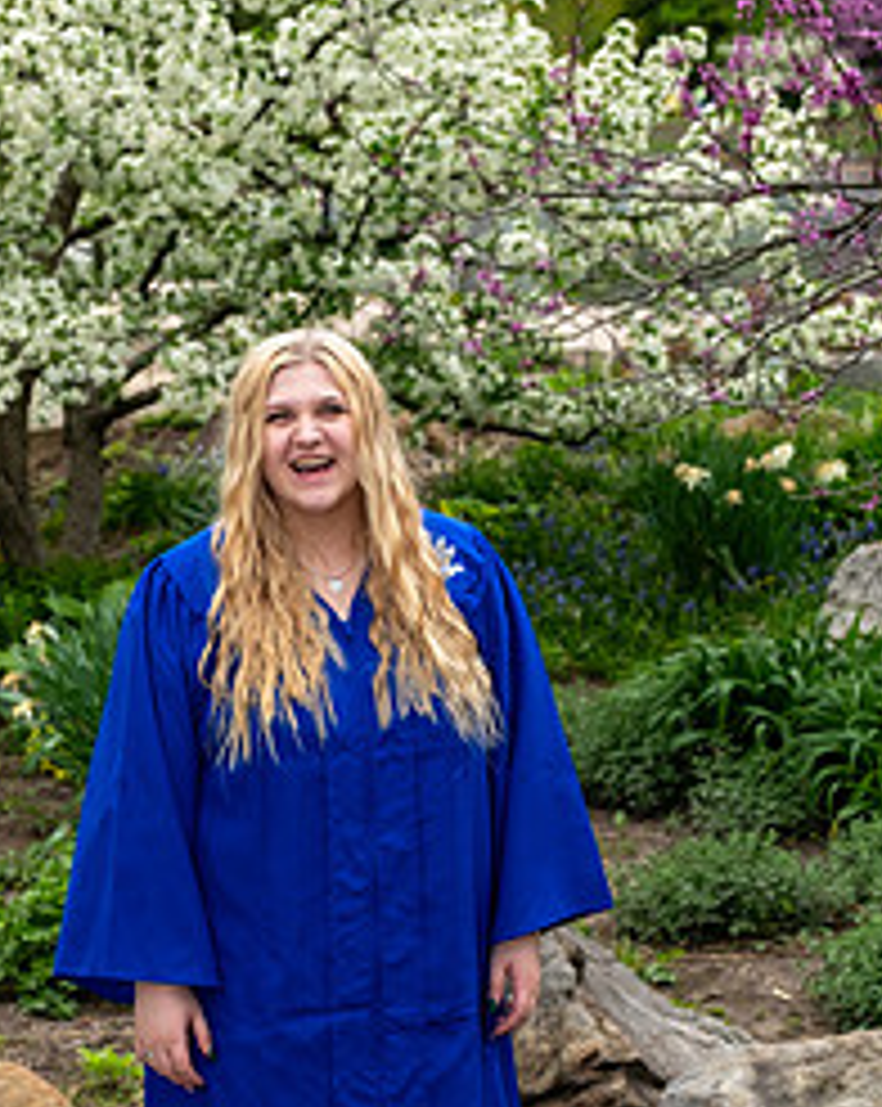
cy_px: 860
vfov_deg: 14.9
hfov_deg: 11.9
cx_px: 396
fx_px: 4220
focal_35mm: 129
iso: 250
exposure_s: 1/250
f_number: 4.5
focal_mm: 50
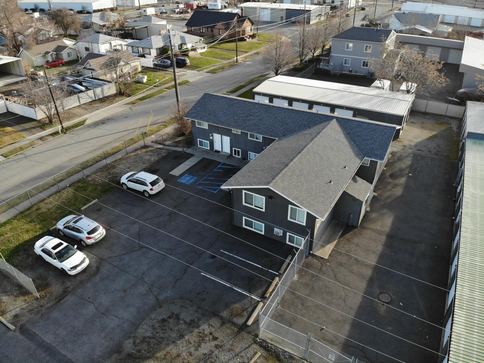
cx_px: 242
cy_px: 182
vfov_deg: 56.8
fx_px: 335
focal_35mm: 24
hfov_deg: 71.6
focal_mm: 4.5
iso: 100
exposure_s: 1/221
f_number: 2.8
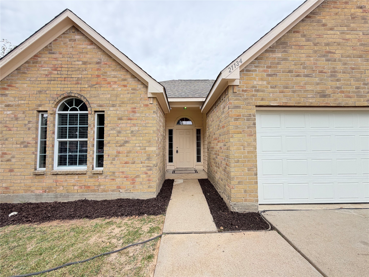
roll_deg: +0.8
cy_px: 138
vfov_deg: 85.7
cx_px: 184
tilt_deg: +3.1
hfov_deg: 102.1
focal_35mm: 14
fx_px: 149
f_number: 2.2
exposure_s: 1/132
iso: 40
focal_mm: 2.22
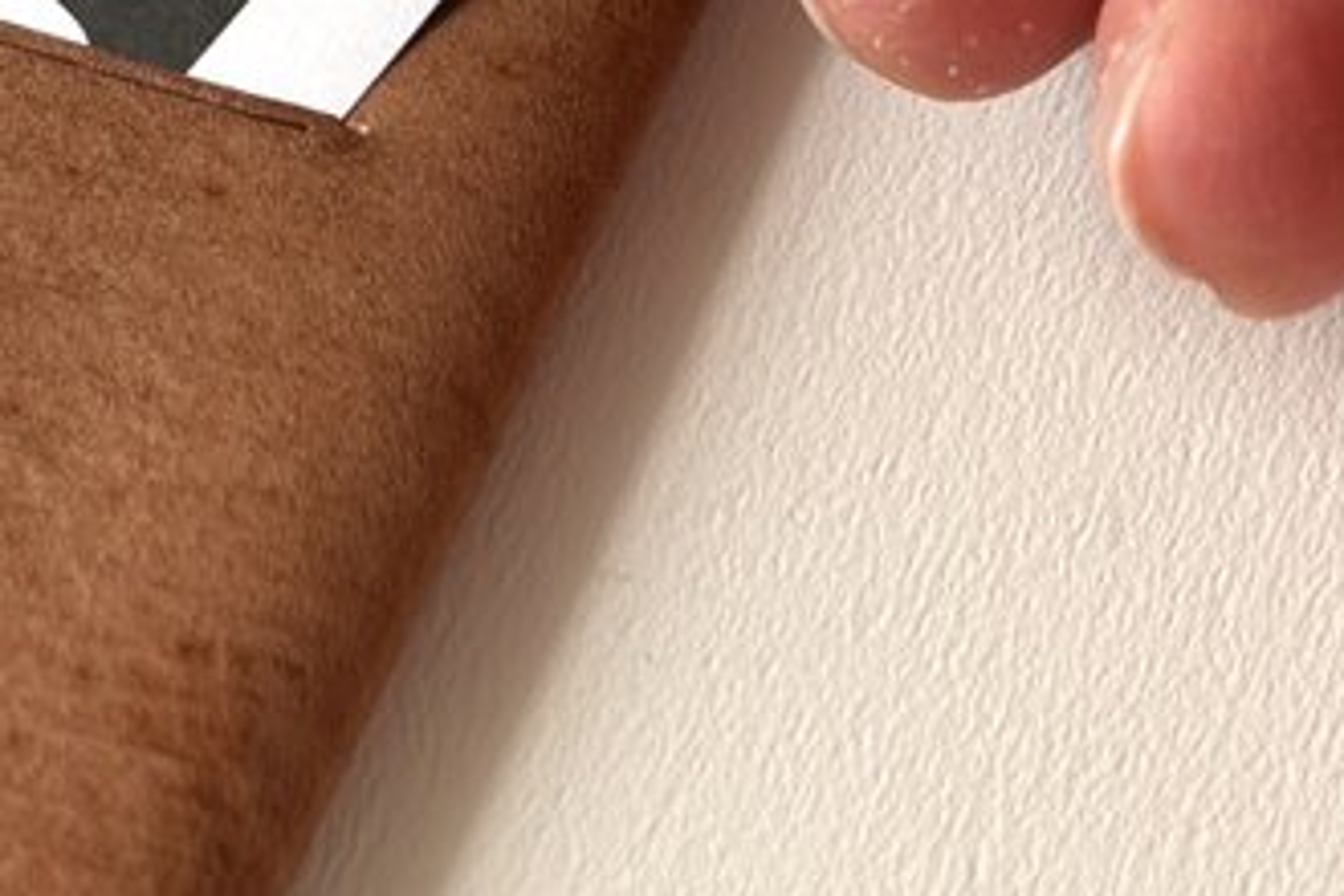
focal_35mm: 140
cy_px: -200
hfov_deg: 14.4
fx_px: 5226
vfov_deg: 9.7
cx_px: -55
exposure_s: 1/155
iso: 40
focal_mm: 5.96
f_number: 1.6
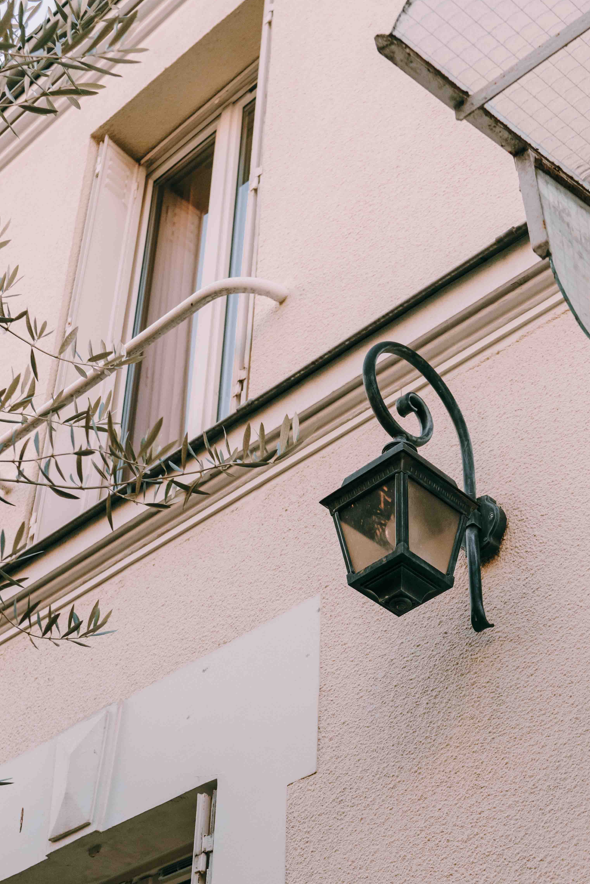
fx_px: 1499
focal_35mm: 61
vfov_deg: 32.4
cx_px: 387
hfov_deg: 22.2
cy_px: 638
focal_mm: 35
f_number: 4
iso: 1250
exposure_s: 1/640
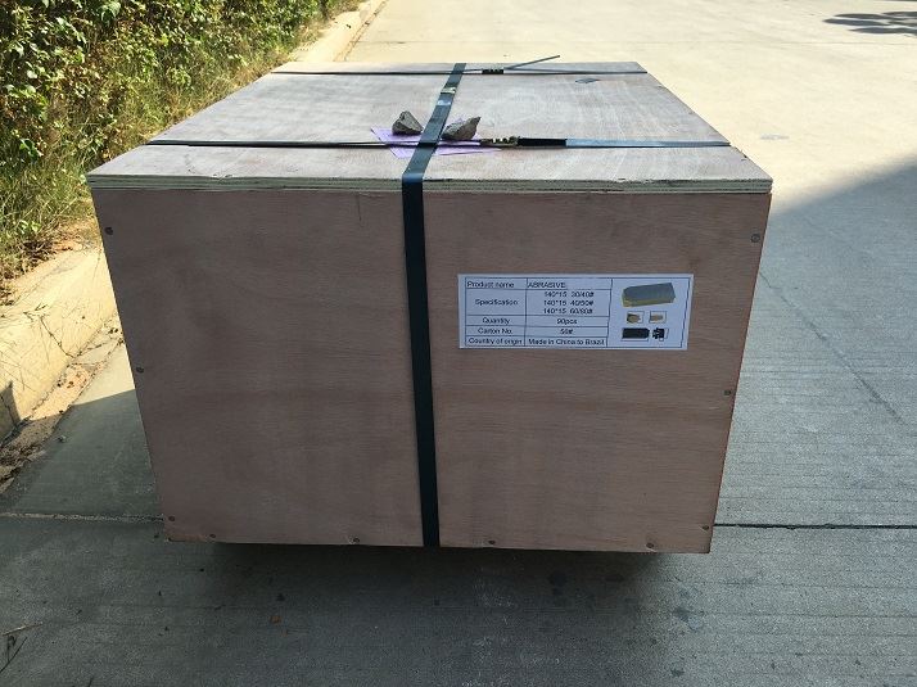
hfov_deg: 61.7
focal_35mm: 29
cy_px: 344
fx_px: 768
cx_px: 458
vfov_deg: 48.2
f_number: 2.2
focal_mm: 4.15
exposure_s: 1/725
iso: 25
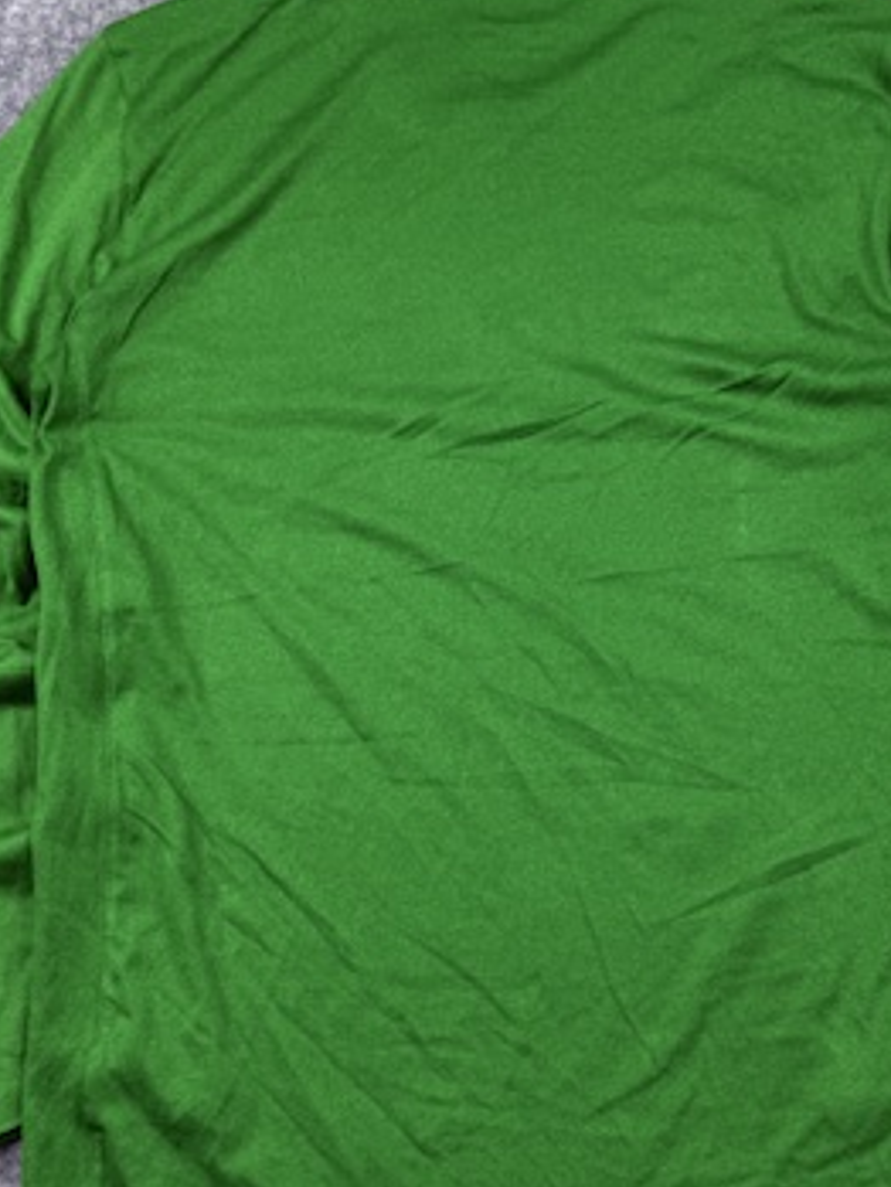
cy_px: 602
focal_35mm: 44
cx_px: 531
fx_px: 1509
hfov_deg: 32.8
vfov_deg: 42.9
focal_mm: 6.76
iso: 50
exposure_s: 1/127
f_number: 1.78
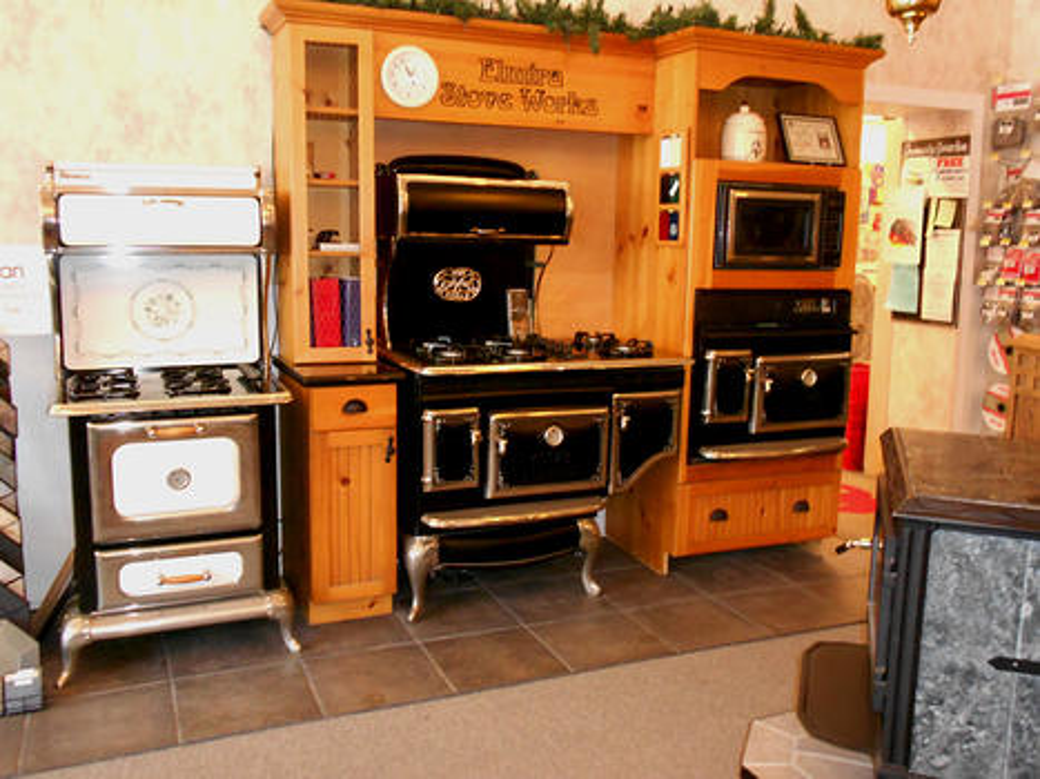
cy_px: 390
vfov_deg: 44.1
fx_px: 961
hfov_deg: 56.8
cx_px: 520
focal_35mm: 32
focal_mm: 5.8
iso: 640
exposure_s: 1/30
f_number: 3.6
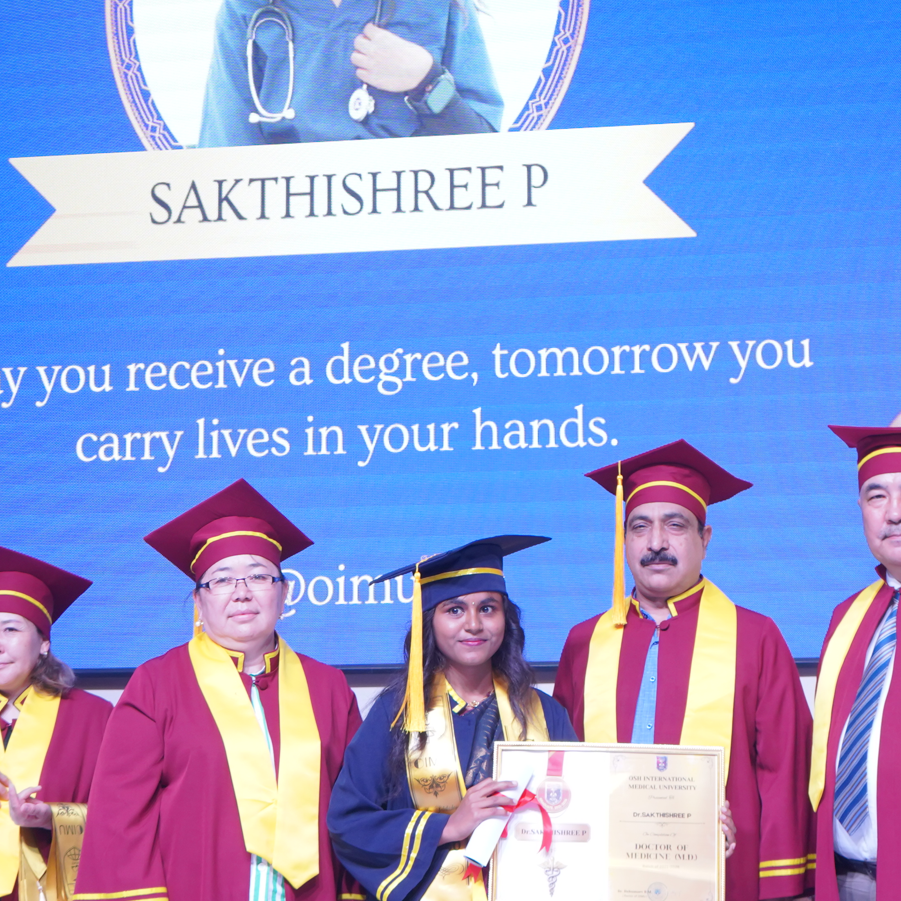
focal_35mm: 74
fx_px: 2179
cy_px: 462
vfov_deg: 23.4
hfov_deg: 23.4
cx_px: 487
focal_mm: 32
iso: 1250
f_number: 4
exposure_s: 1/125
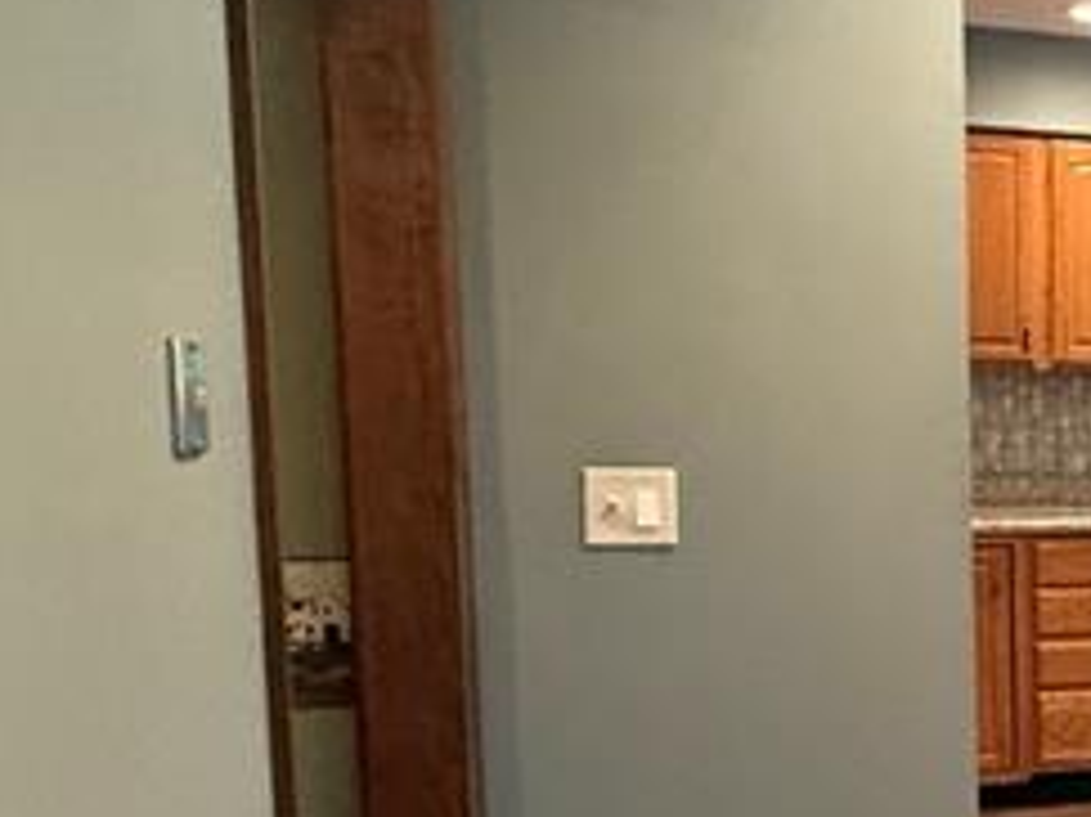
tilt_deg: -5.4
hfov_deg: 22.6
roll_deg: -0.7
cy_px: 543
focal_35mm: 59
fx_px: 1859
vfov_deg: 24.7
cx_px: 1859
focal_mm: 2.22
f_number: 2.2
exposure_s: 1/60
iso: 400
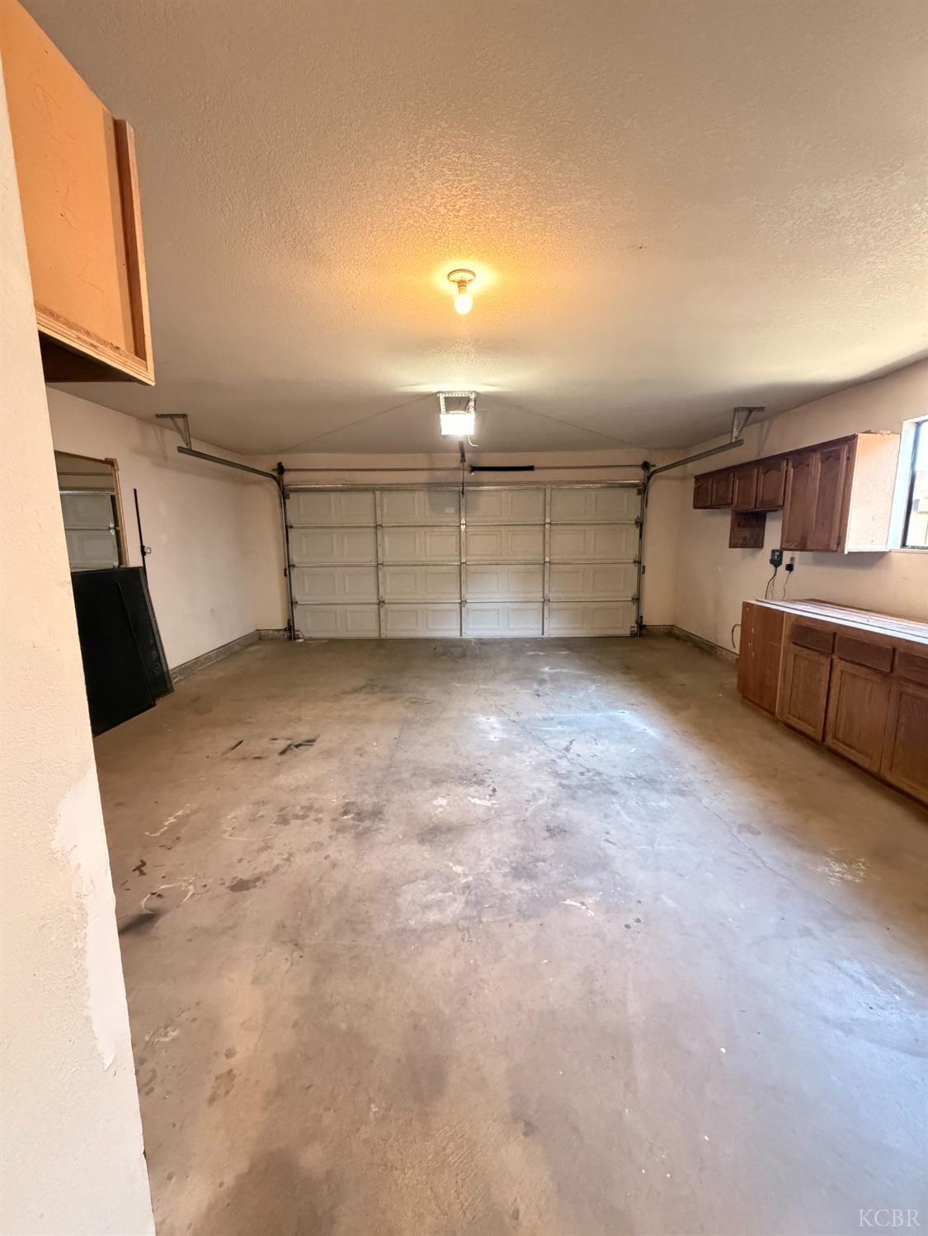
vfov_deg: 102.0
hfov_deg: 85.7
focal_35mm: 14
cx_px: 464
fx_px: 500
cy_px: 618
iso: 1250
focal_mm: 2.22
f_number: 2.2
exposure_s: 1/60
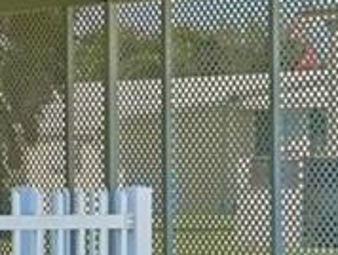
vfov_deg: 5.8
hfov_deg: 7.1
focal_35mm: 259
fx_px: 2532
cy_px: 118
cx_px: -518
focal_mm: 30
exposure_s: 1/1600
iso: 400
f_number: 8
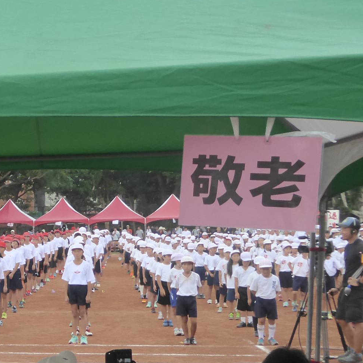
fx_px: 878
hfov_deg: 21.4
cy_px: 275
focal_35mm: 74
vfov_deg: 23.1
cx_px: -94
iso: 200
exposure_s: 1/100
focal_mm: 5.4
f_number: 3.5
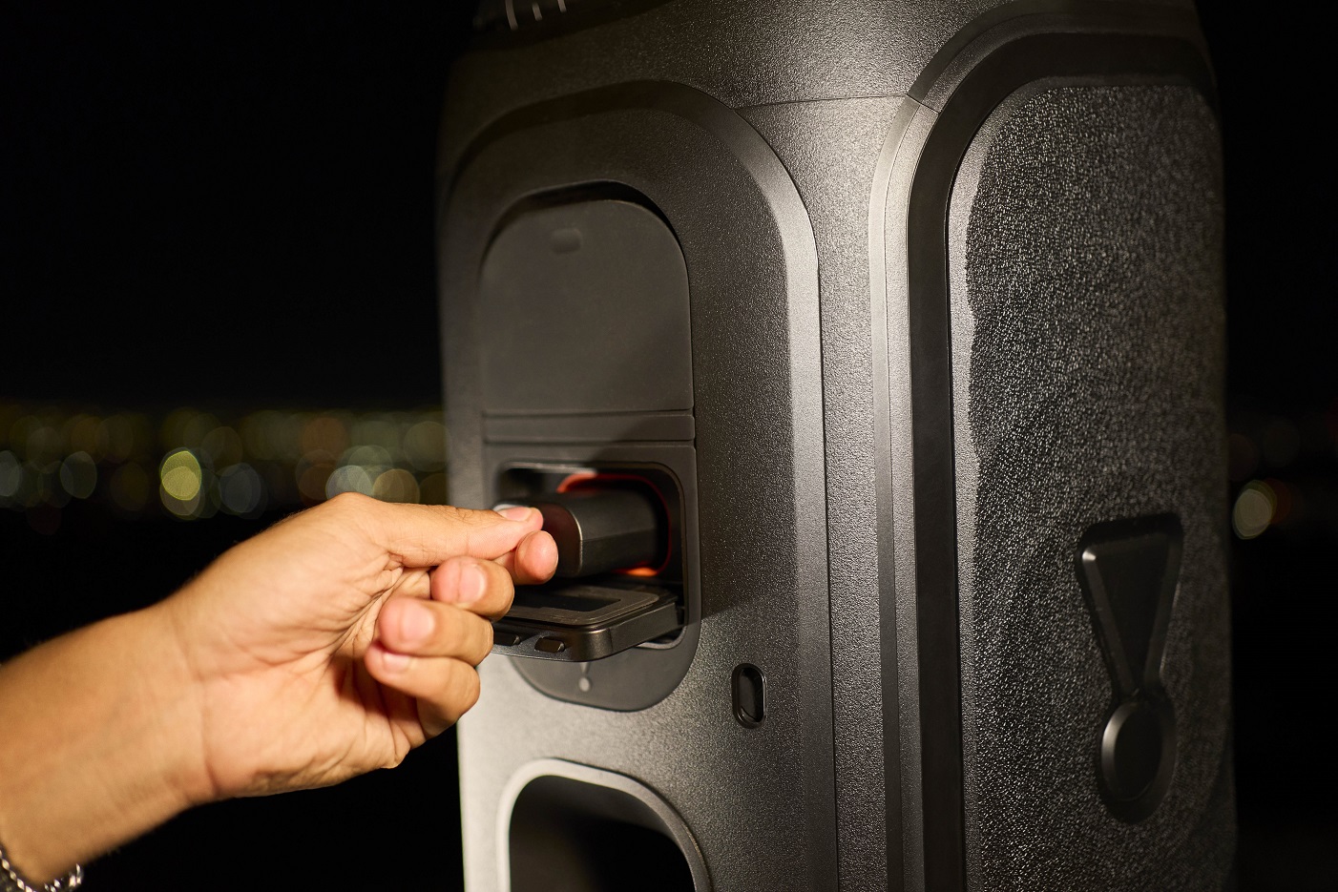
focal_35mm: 35
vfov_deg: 37.9
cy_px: 446
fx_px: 1301
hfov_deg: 54.4
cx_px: 669
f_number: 2.2
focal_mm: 35
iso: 1250
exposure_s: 1/200
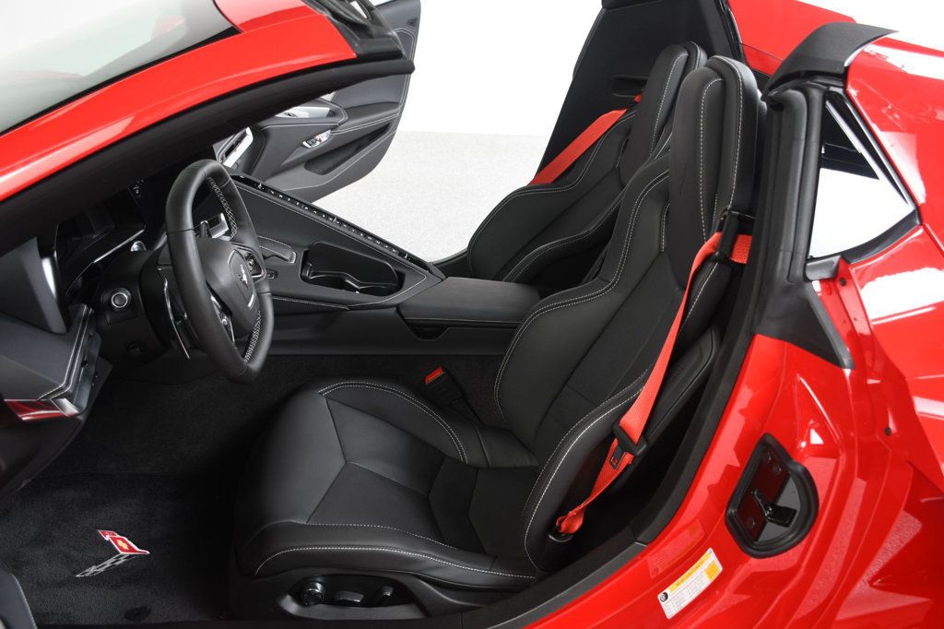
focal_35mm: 33
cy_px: 314
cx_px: 472
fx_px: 865
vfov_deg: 39.9
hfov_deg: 57.2
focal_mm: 22
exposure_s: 1/160
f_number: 4.5
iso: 100
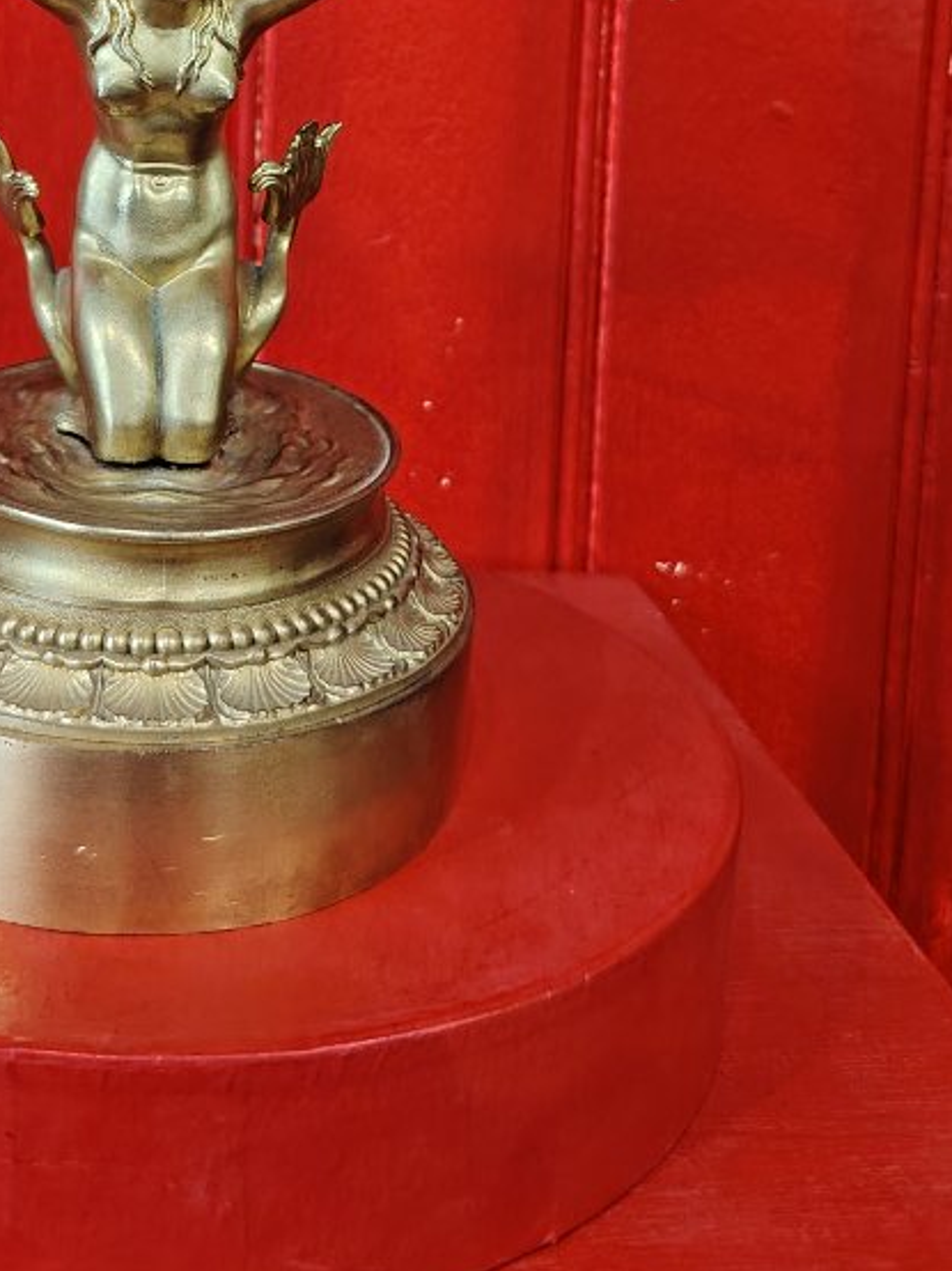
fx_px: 1908
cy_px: 64
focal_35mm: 52
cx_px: 211
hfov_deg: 27.5
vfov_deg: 34.2
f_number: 1.75
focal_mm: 5.25
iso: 1263
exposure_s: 1/25
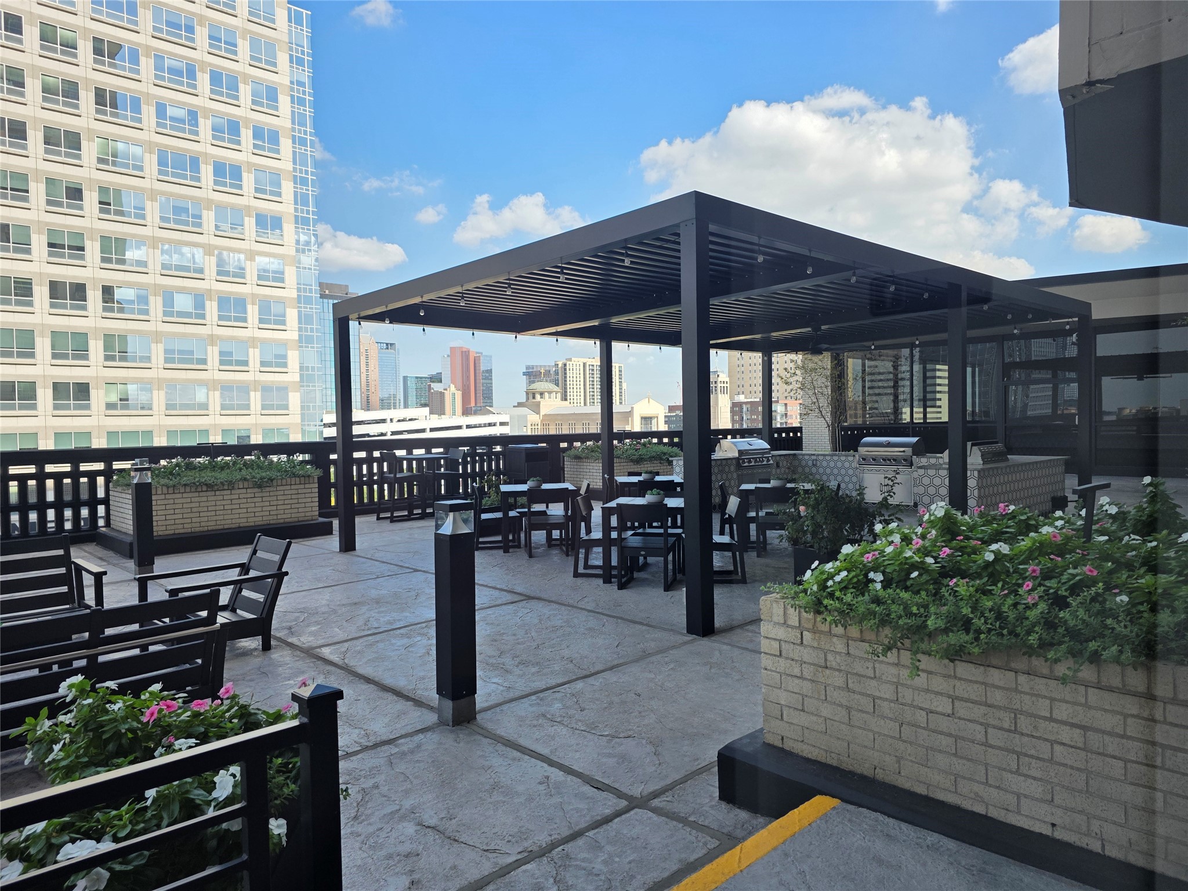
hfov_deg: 73.9
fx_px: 789
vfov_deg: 58.9
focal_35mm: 23
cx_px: 594
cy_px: 446
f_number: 1.7
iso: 80
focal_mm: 6.3
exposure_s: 1/3126
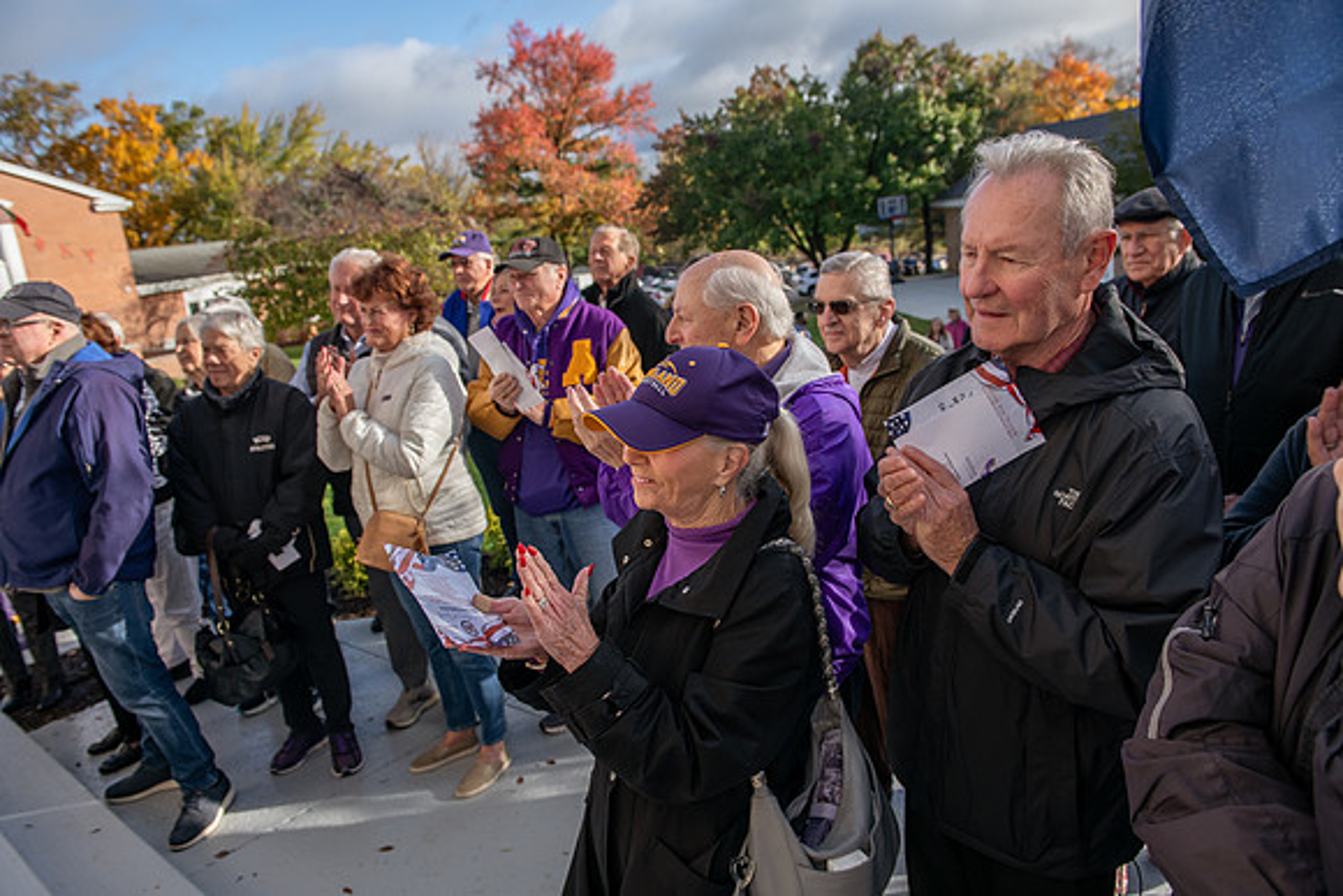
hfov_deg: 69.4
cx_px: 672
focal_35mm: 26
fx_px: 970
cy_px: 448
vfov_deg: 49.6
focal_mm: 26
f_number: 4.5
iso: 100
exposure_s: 1/400
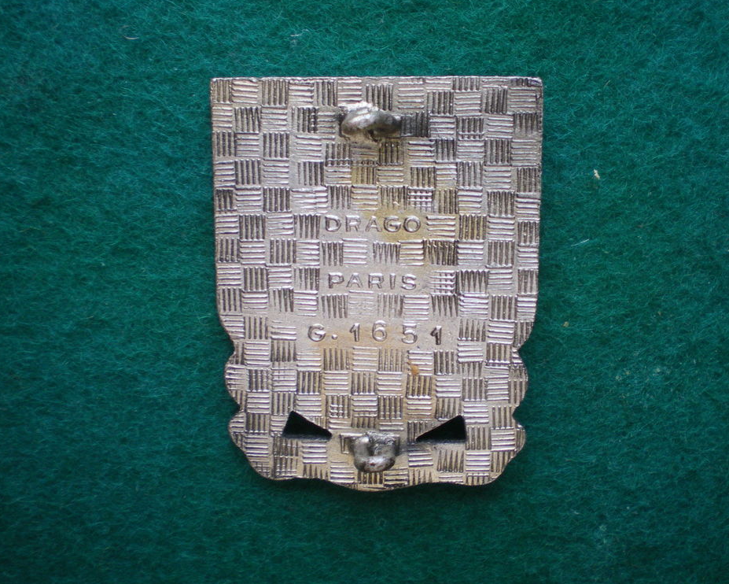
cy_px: 292
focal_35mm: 40
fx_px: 863
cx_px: 373
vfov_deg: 37.3
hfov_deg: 45.8
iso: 160
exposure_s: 1/50
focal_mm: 6.3
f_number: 3.1
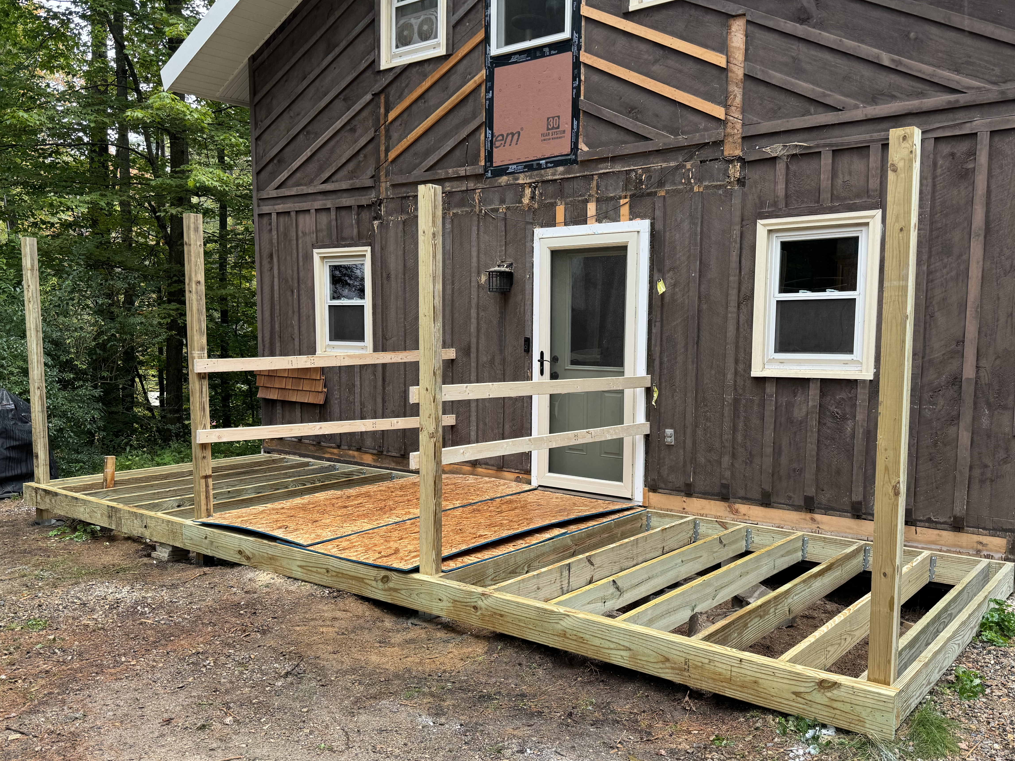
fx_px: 880
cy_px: 430
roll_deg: -1.0
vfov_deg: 46.7
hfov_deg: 59.9
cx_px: 534
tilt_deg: -4.8
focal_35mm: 30
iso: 100
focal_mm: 6.86
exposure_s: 1/121
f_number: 1.78
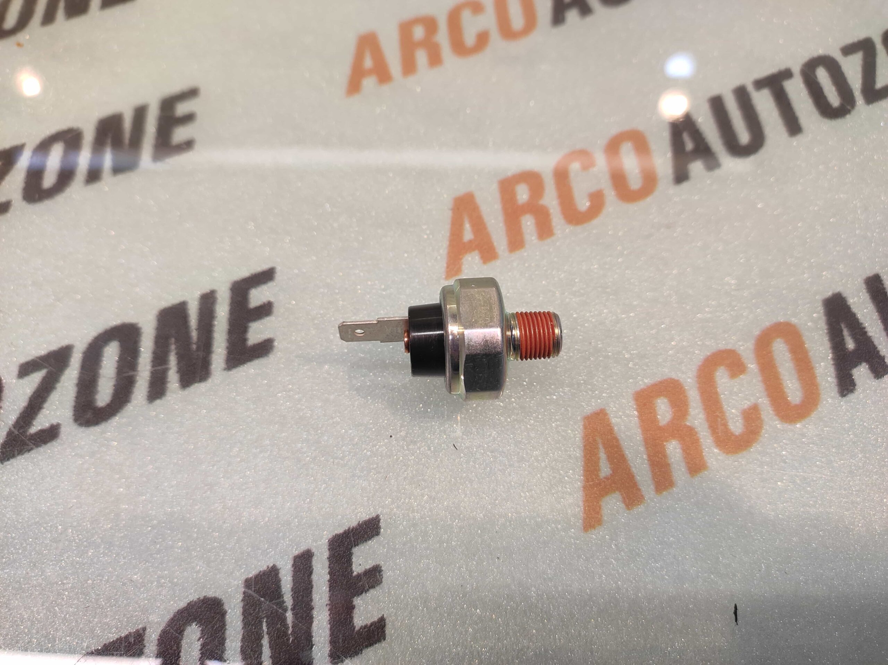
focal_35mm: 17
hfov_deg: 91.1
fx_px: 436
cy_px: 332
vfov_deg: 74.7
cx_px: 444
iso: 293
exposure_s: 1/50
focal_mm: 4.74
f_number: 1.79
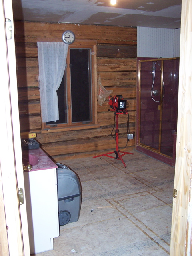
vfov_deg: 49.0
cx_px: 96
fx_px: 281
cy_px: 128
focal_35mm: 38
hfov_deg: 37.7
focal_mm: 6.3
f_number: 2.8
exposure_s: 1/60
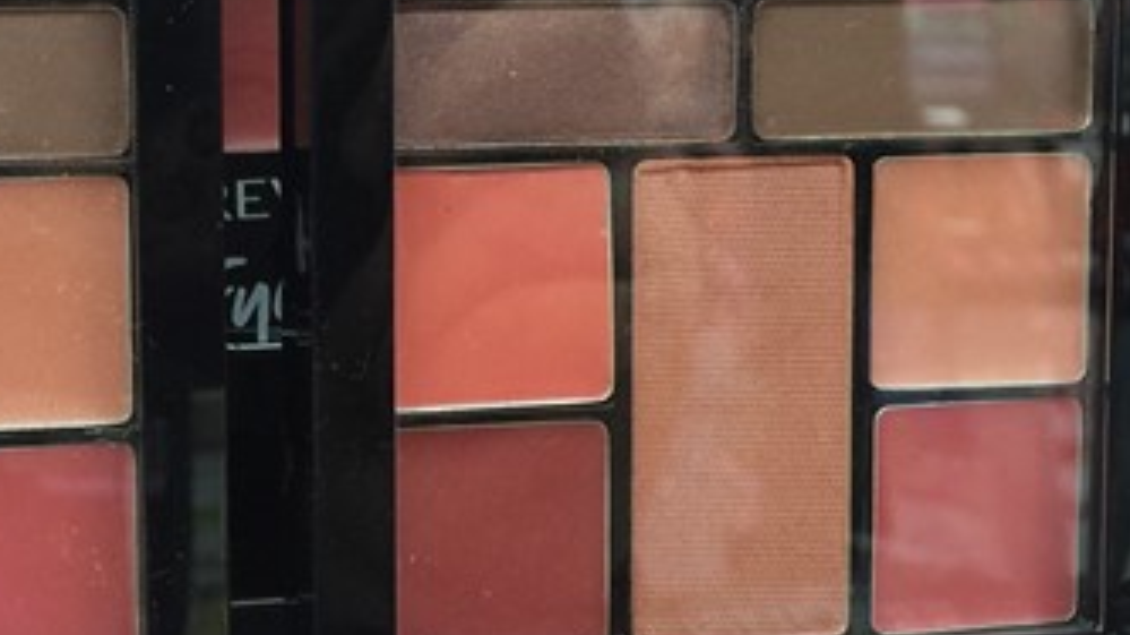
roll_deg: -1.3
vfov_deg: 17.2
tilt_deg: -14.2
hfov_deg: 29.2
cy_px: 234
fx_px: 2097
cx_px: 170
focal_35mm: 70
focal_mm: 4.15
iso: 64
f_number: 2.2
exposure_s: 1/15
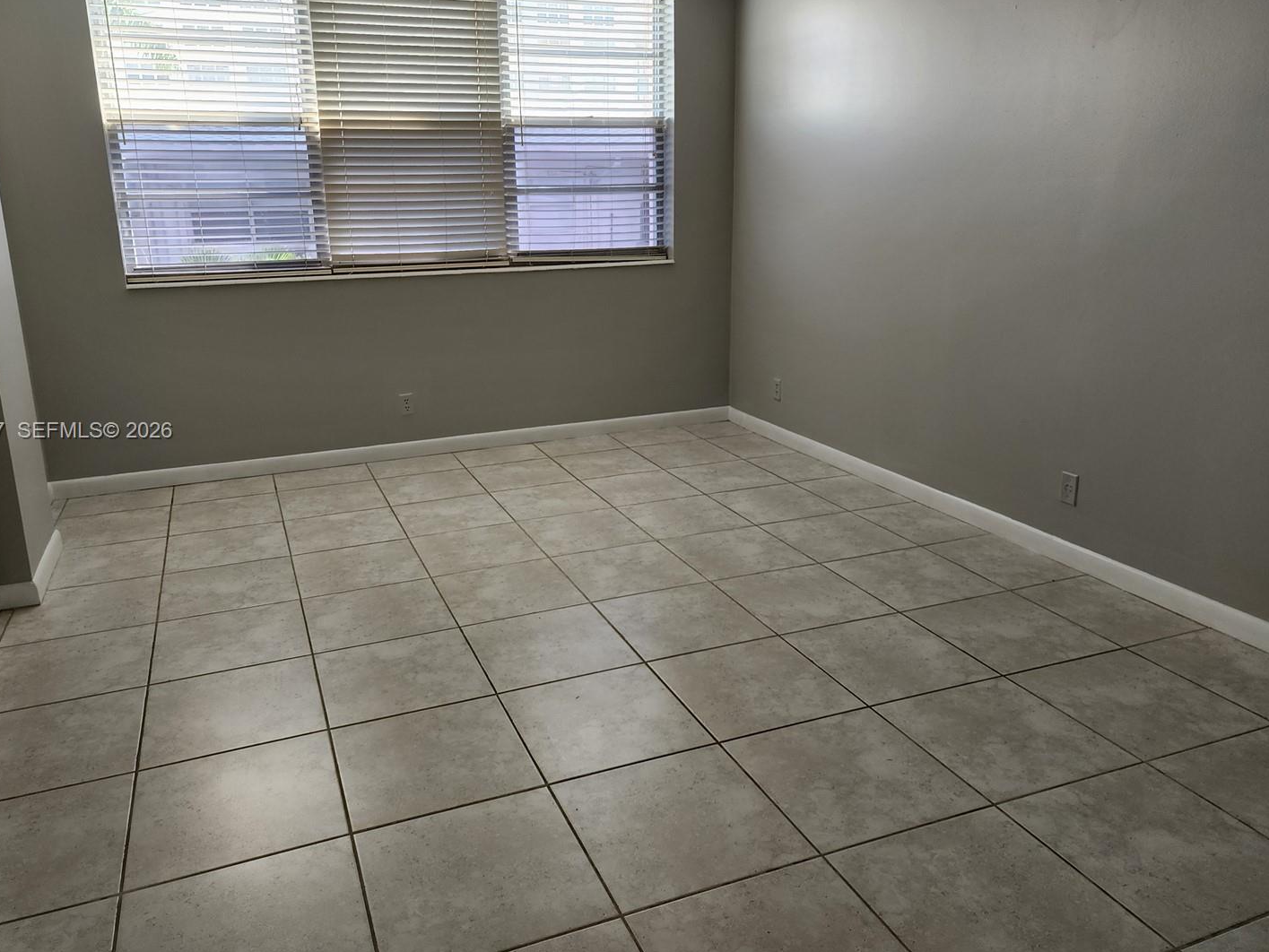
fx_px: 953
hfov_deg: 67.3
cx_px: 611
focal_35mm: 26
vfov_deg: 53.0
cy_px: 432
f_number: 1.8
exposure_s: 1/120
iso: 100
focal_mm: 6.4
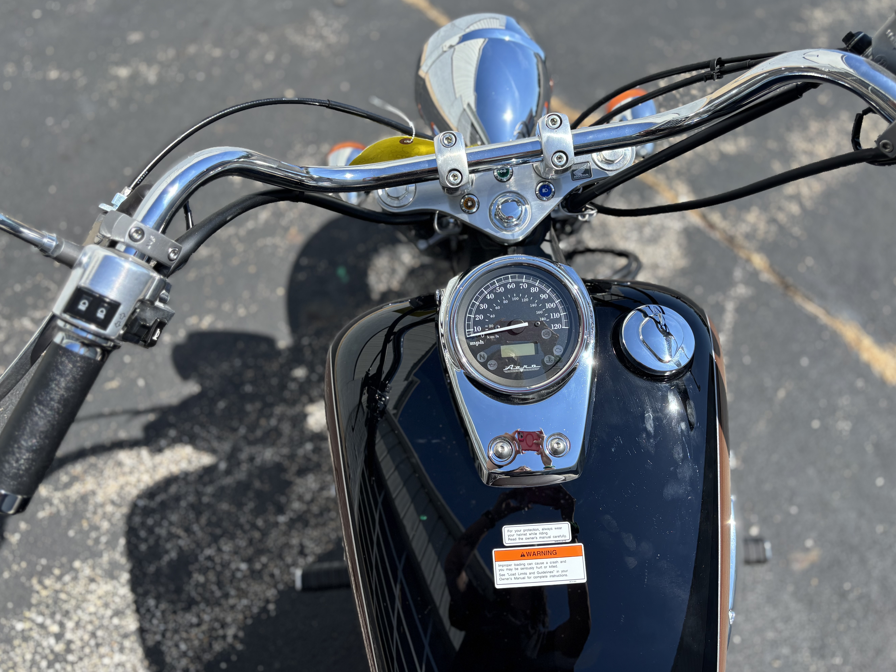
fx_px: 725
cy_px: 312
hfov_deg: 63.4
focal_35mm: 28
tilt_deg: -52.9
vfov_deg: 49.7
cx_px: 469
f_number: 1.6
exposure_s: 1/1783
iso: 50
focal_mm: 5.96
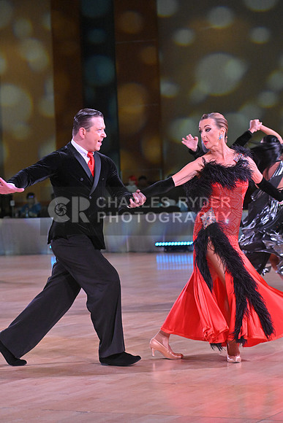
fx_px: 1237
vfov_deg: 19.5
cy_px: 212
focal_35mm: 105
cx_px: 142
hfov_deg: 13.0
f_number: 5.6
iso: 4000
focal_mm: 105
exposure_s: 1/400
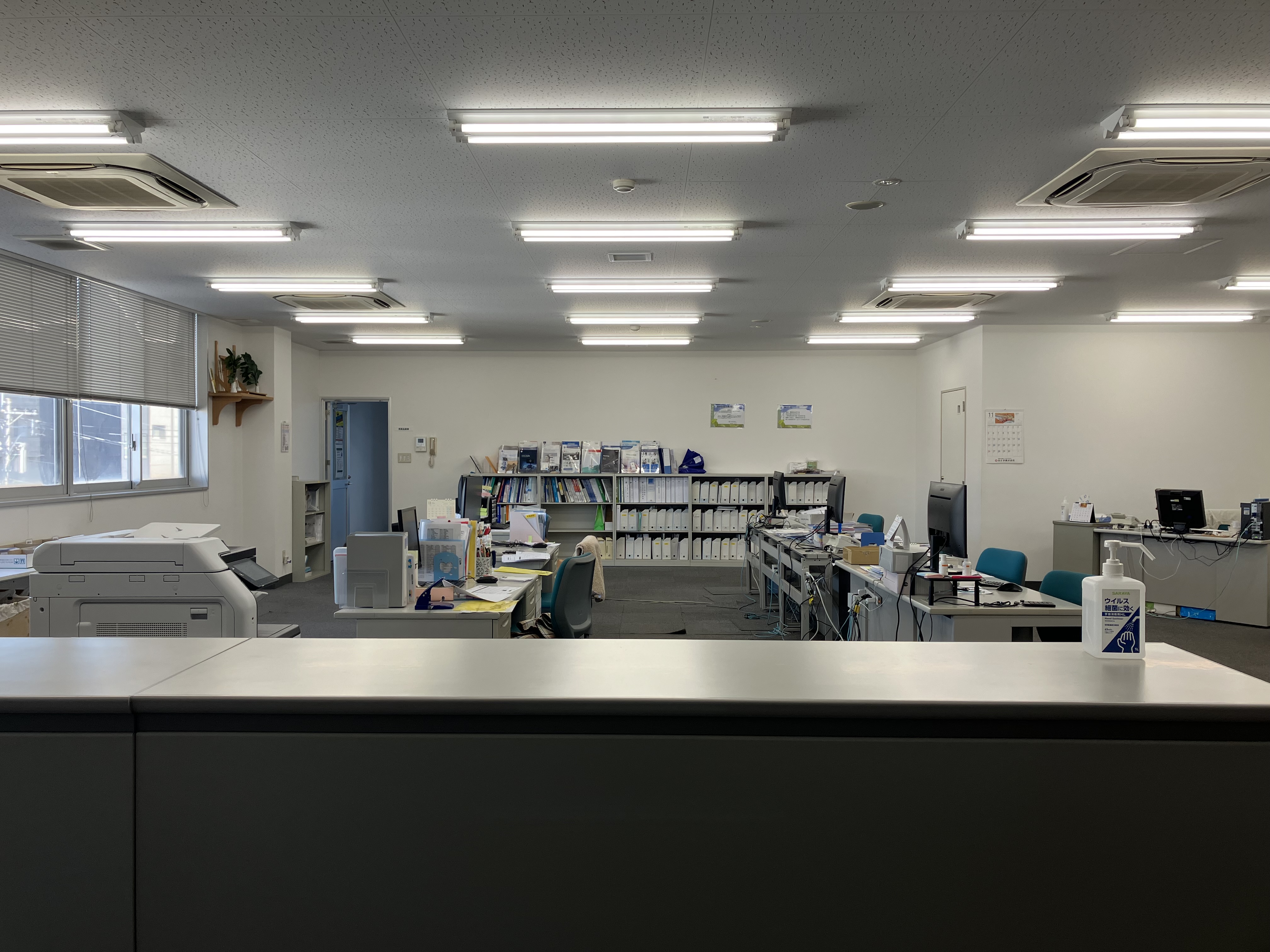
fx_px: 1027
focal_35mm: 28
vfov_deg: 49.7
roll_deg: -0.2
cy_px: 476
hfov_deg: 63.4
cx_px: 635
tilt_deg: -0.8
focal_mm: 3.99
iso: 25
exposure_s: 1/120
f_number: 1.8
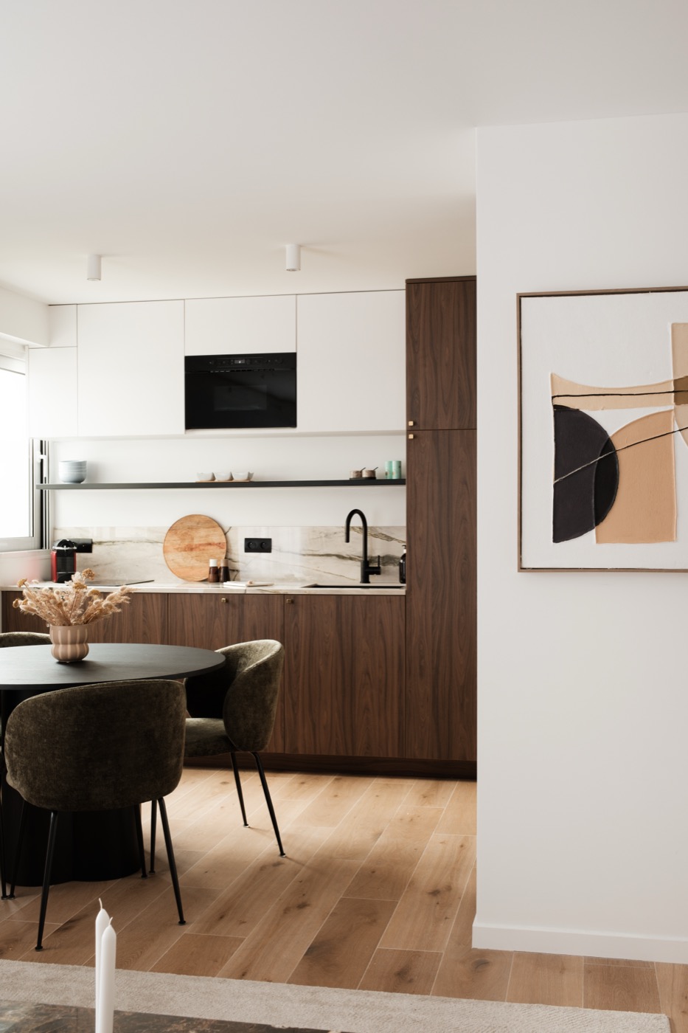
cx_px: 344
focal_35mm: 37
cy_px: 516
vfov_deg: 51.9
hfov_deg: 35.9
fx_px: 1061
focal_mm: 24.9
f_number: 8
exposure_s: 1.9
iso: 200
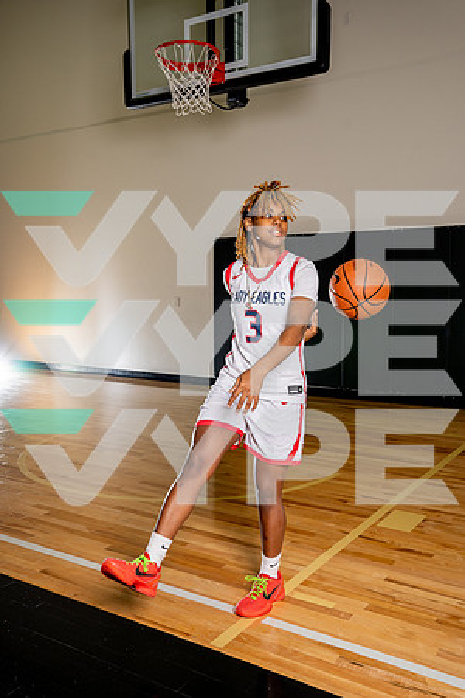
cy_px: 349
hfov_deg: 39.6
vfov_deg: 56.8
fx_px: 645
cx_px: 232
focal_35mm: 33
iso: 640
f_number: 7.1
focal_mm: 33.3
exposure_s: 1/200
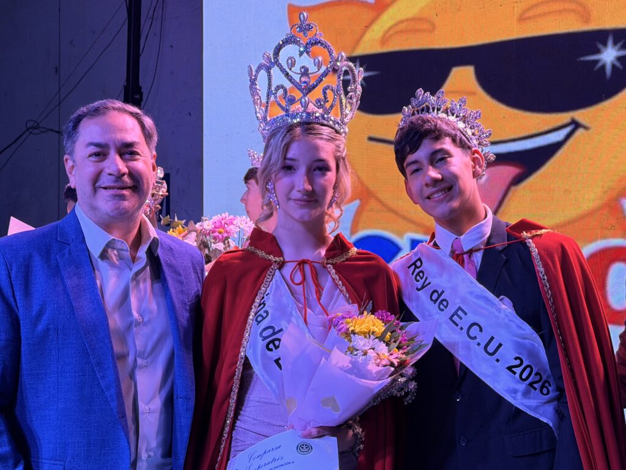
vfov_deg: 30.3
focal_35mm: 48
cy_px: 235
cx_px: 313
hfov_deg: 39.7
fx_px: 868
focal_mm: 6.76
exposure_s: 1/60
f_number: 1.78
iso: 250
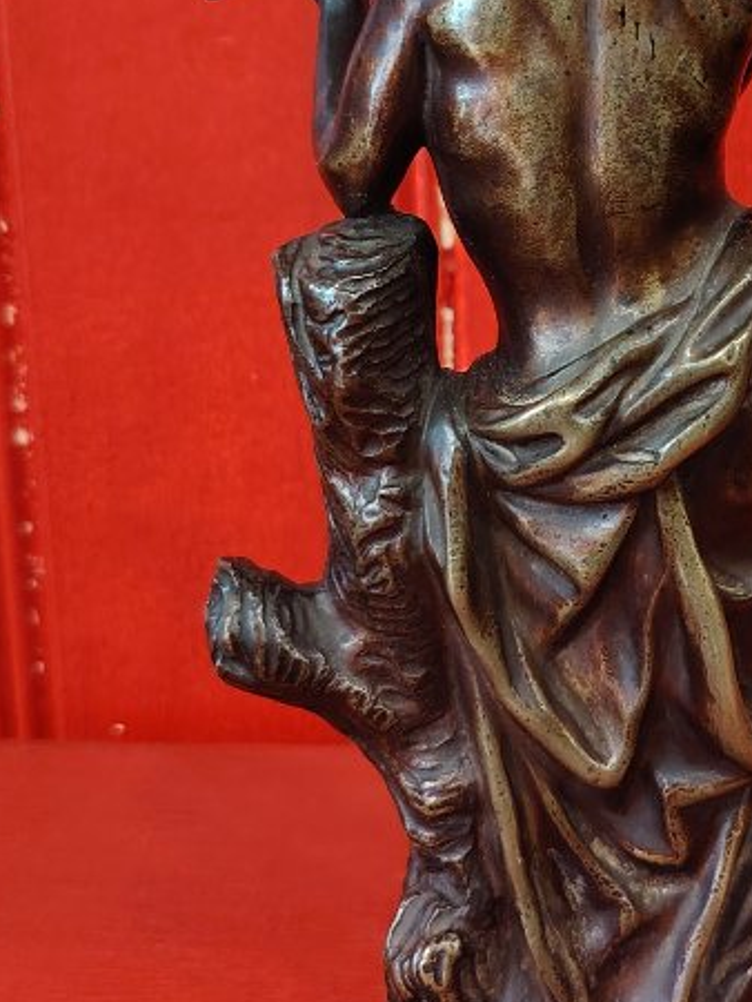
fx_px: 1852
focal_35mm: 64
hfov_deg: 22.3
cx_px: 694
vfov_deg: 30.0
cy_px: 325
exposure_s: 1/25
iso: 1853
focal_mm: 5.25
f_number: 1.75
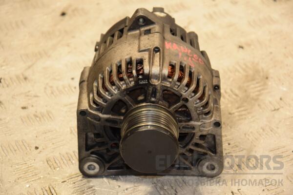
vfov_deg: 11.4
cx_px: 146
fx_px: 977
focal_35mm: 120
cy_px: 98
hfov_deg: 17.1
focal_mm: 80
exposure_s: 1/125
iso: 800
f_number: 5.3
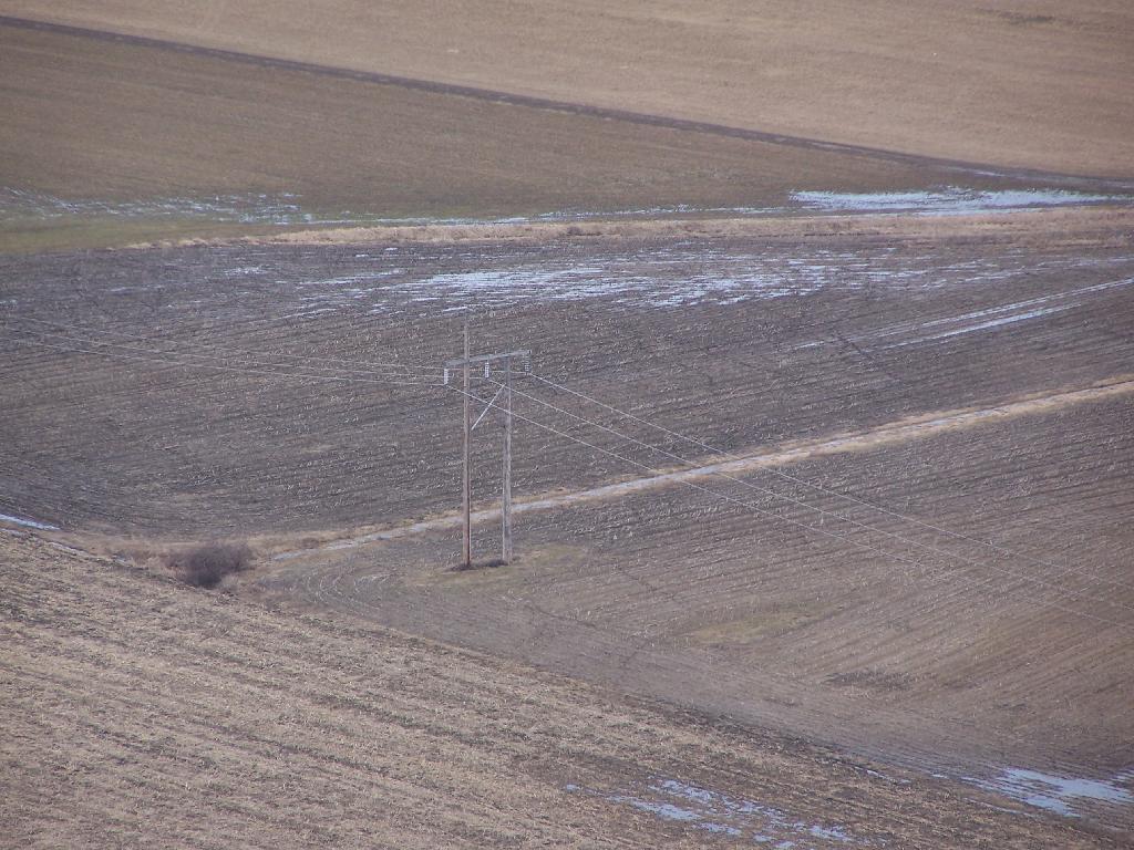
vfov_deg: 3.9
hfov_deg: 5.2
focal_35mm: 380
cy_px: 425
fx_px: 12449
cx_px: 567
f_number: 3.7
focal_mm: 63
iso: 100
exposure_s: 1/400
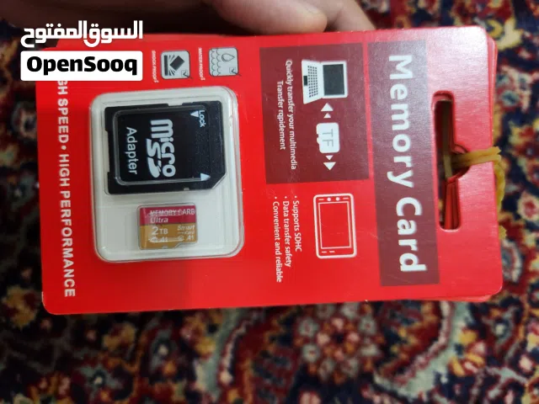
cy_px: 202
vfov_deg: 58.9
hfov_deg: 73.9
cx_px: 270
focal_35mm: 23
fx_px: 358
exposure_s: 1/40
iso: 500
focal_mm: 5.4
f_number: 1.8
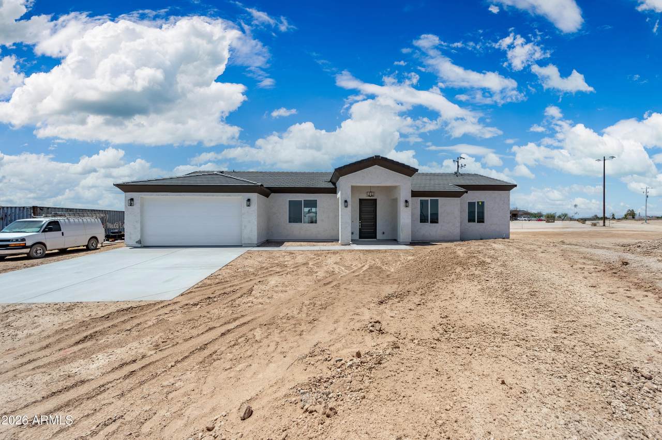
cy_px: 220
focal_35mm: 14
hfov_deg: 104.3
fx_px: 257
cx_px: 331
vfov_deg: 81.1
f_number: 8
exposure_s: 1/8000
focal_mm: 14
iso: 125
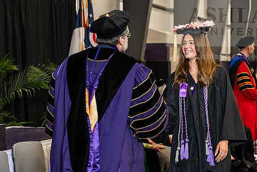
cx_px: 147
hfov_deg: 21.4
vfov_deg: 14.4
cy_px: 69
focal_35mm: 95
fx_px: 678
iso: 2500
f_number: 5
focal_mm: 70
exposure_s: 1/200
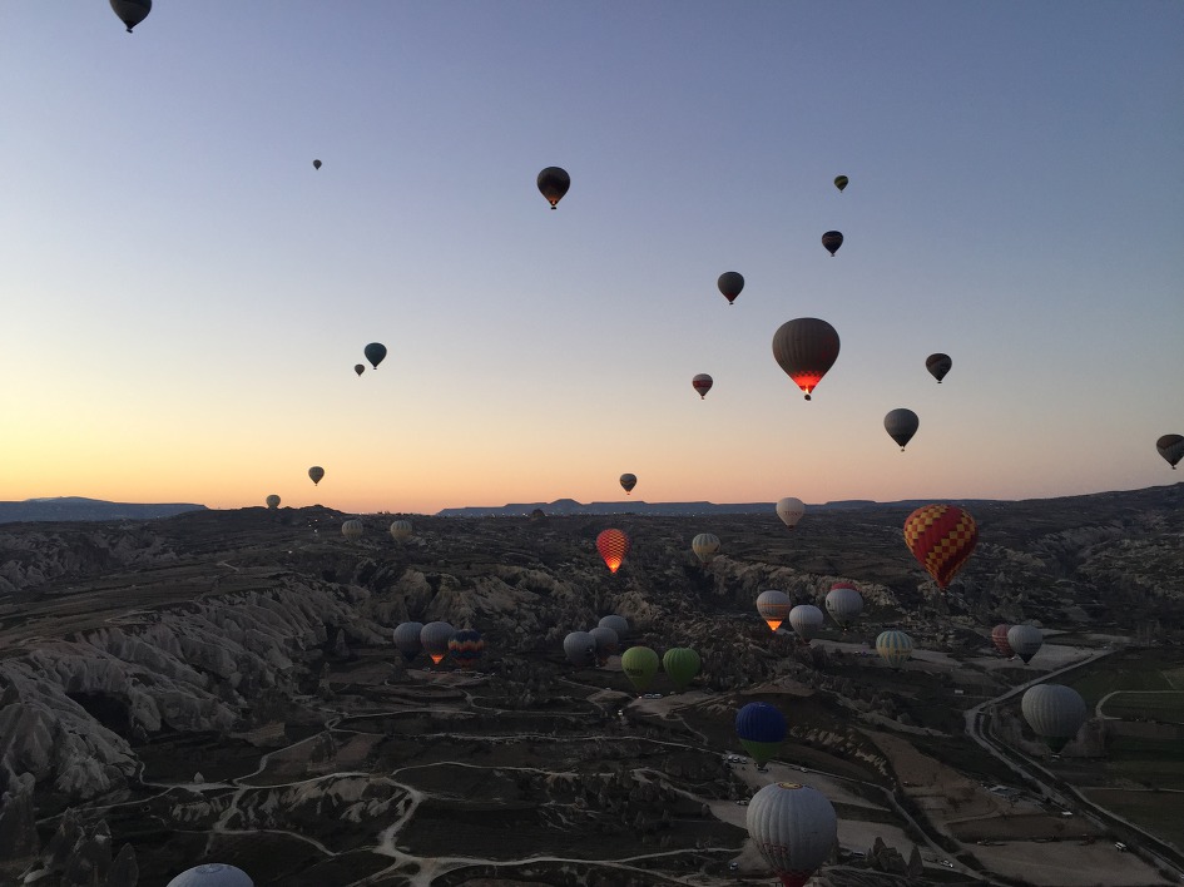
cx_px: 592
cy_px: 444
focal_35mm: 29
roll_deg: -0.4
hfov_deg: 61.7
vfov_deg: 48.2
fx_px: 992
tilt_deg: +5.3
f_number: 2.2
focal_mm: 4.15
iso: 40
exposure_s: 1/50
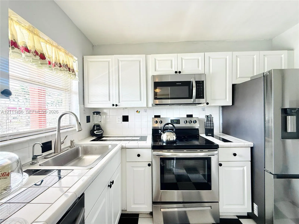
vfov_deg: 85.7
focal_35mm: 14
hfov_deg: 102.1
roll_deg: +0.9
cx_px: 150
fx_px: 121
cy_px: 112
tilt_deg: -1.1
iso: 160
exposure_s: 1/120
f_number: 2.2
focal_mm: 2.22
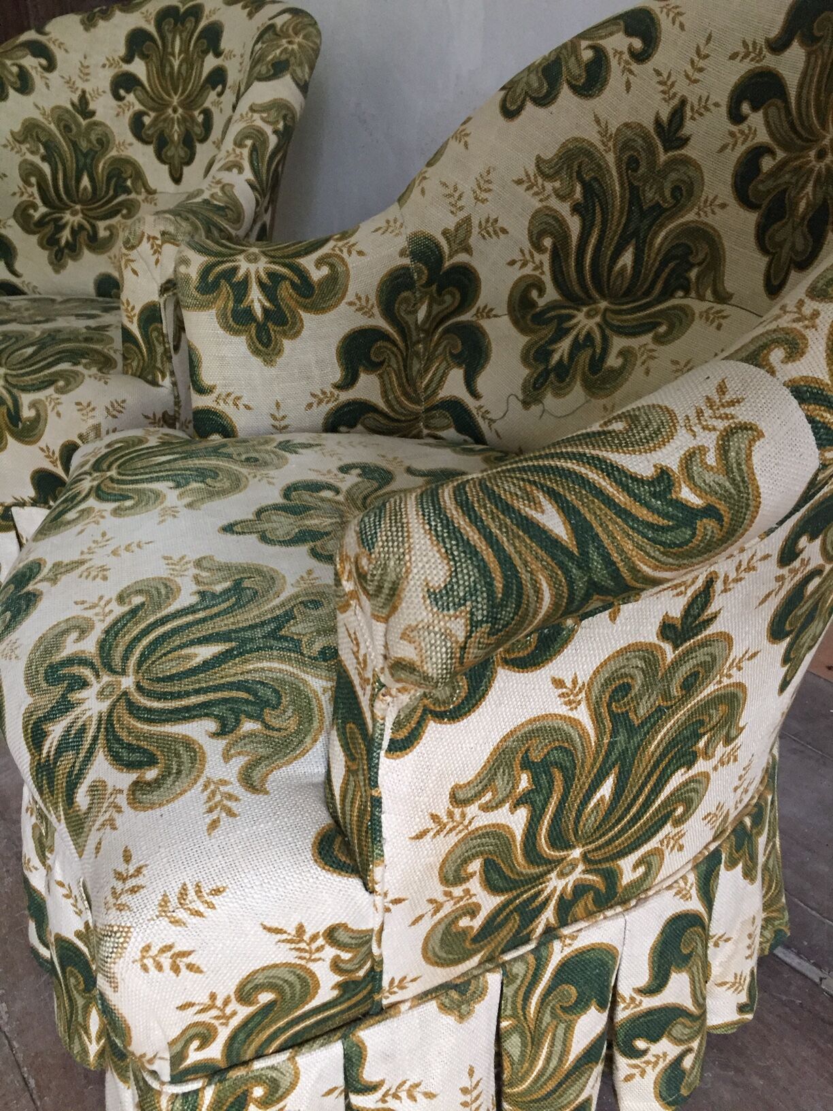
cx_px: 416
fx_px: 930
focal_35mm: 29
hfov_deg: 48.2
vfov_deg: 61.7
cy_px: 556
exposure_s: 1/33
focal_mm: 4.15
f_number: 2.2
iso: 200
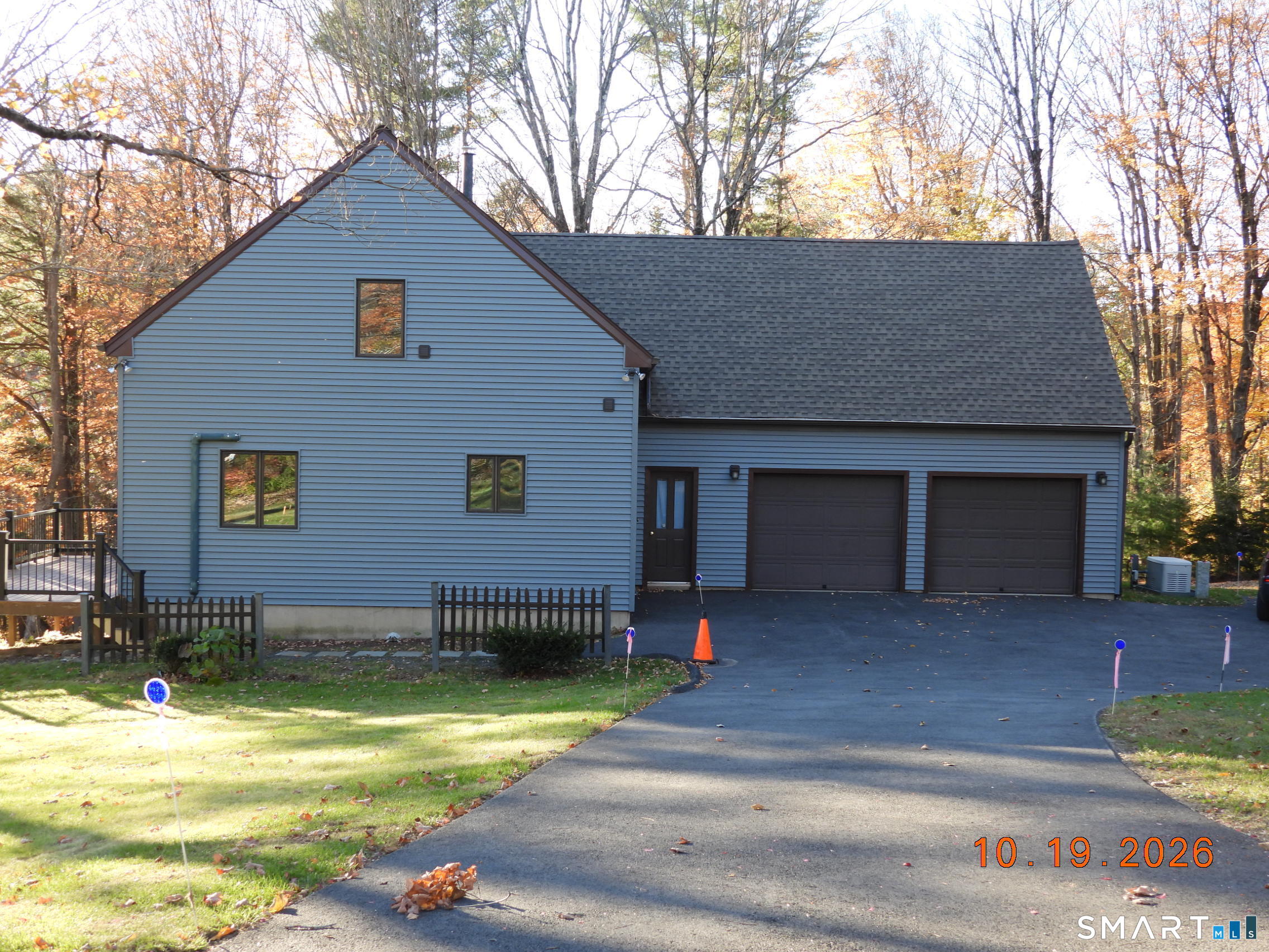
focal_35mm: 43
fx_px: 1576
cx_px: 634
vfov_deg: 33.6
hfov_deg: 43.9
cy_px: 476
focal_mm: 7.7
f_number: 3.2
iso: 100
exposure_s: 1/100
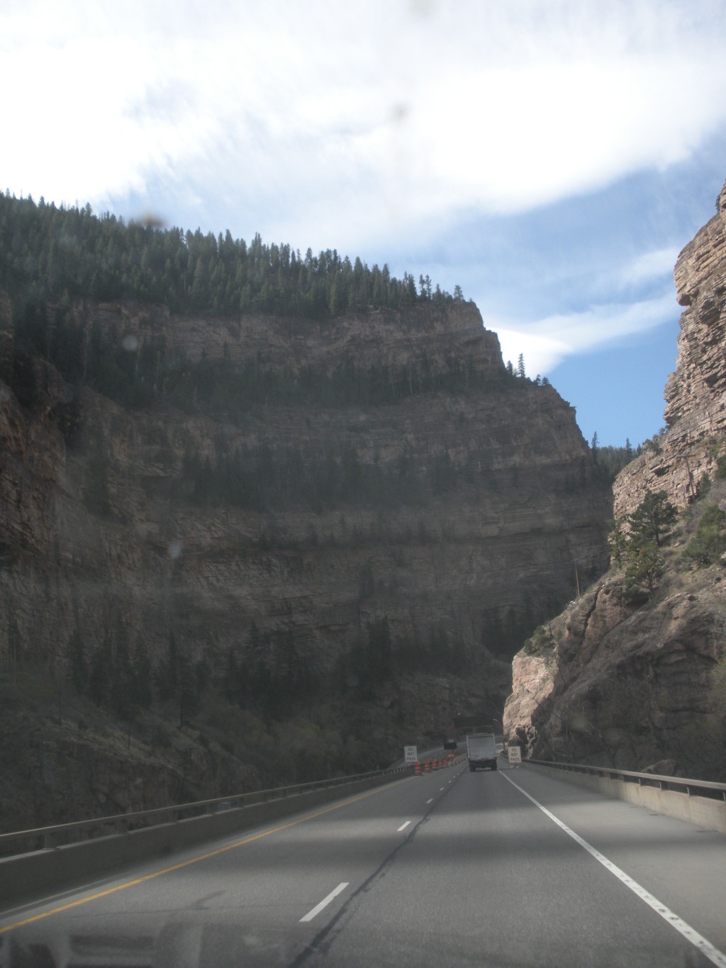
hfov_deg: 39.7
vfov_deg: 51.4
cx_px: 363
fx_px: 1007
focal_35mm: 36
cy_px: 484
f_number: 3.5
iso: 64
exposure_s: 1/317
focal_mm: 6.3
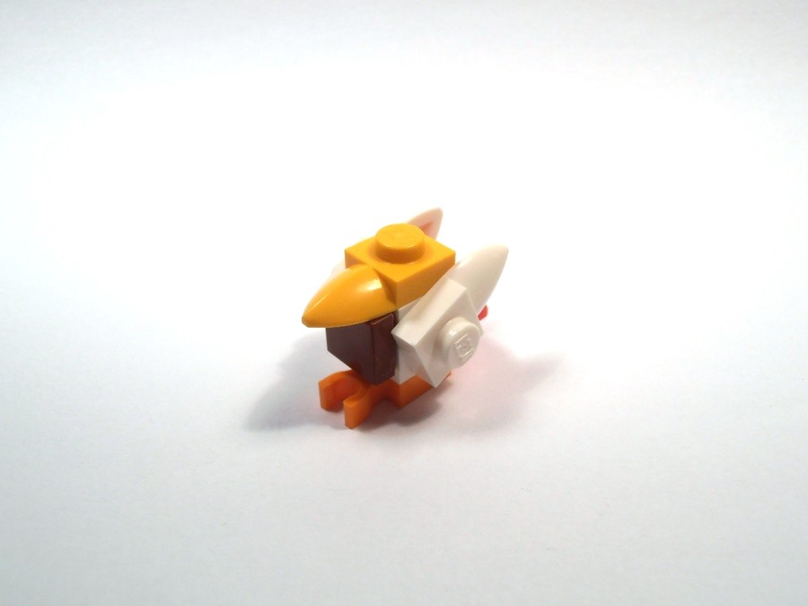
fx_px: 864
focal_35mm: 37
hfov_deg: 50.1
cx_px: 404
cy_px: 303
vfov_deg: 38.7
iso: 80
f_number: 3.9
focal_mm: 6.61
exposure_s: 1/100
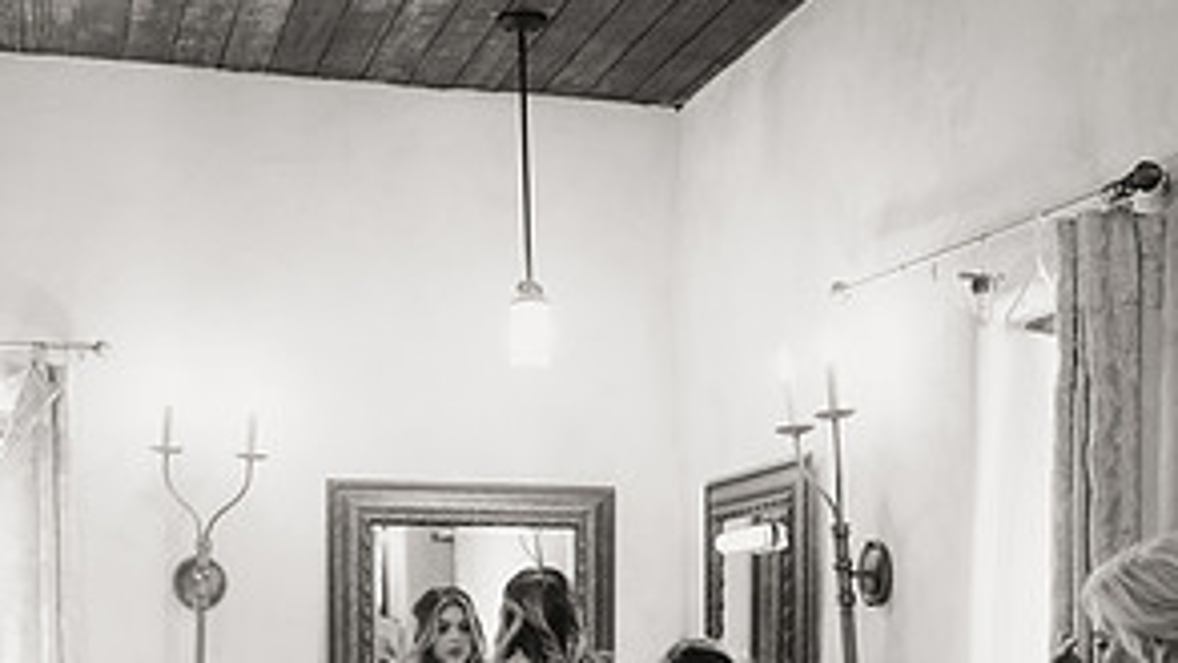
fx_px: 1906
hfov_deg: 34.3
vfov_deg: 18.7
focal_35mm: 61
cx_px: 597
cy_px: 796
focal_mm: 38
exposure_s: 1/200
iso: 2500
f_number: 2.8
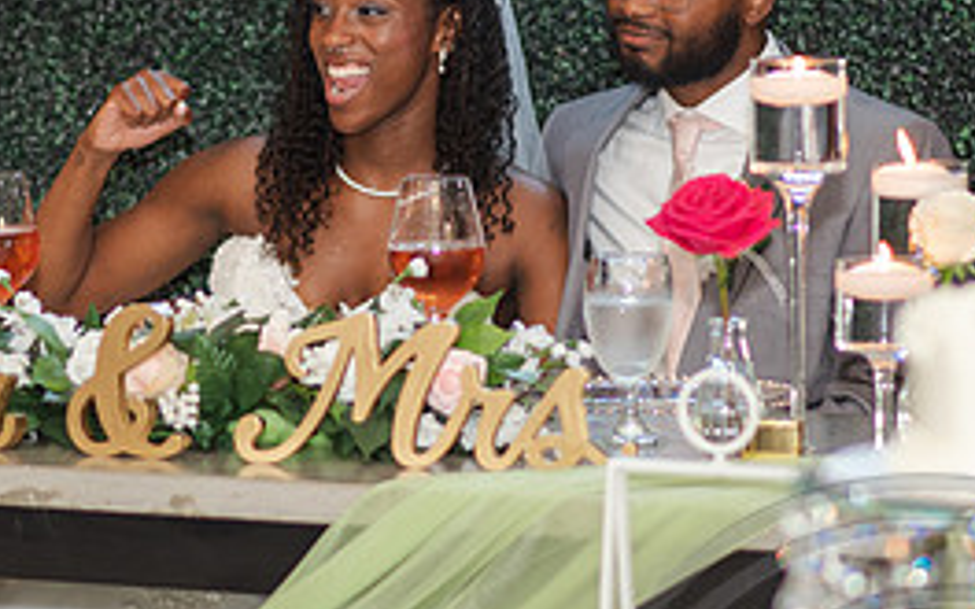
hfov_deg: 9.2
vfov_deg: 5.7
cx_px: 265
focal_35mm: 228
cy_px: 72
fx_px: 6058
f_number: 2.2
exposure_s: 1/125
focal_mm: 85
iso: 500
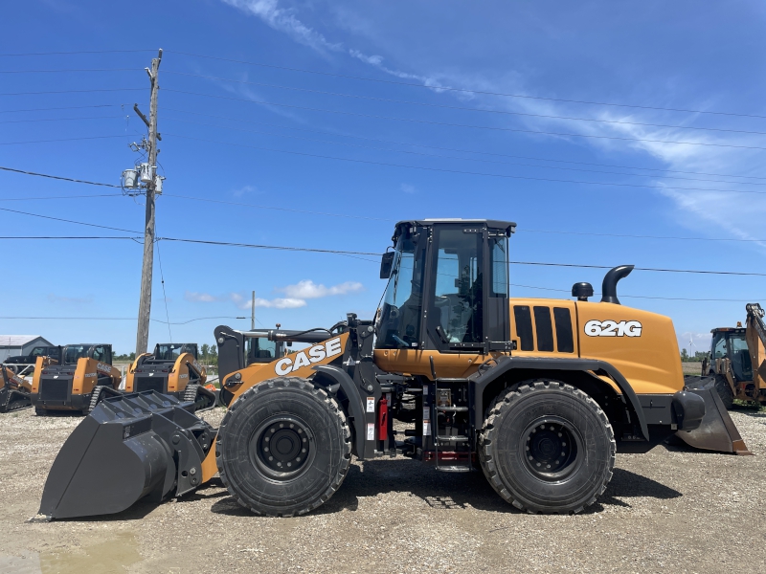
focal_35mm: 26
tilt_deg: +9.8
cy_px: 287
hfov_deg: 67.3
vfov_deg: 53.1
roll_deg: +0.7
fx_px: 575
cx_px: 383
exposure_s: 1/3731
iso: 32
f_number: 1.6
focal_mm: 4.2
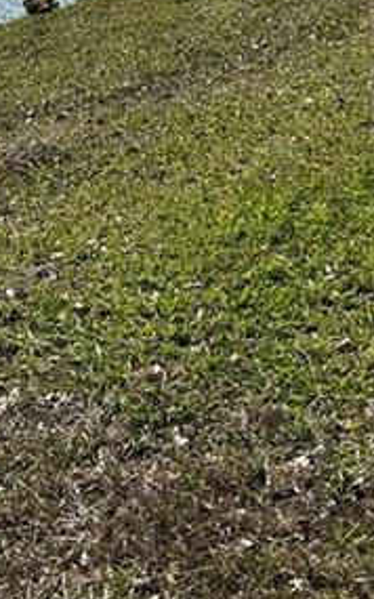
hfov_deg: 11.2
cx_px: 11
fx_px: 1893
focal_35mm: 116
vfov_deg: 16.9
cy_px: -200
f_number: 1.5
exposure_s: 1/11364
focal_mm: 5.7
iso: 50
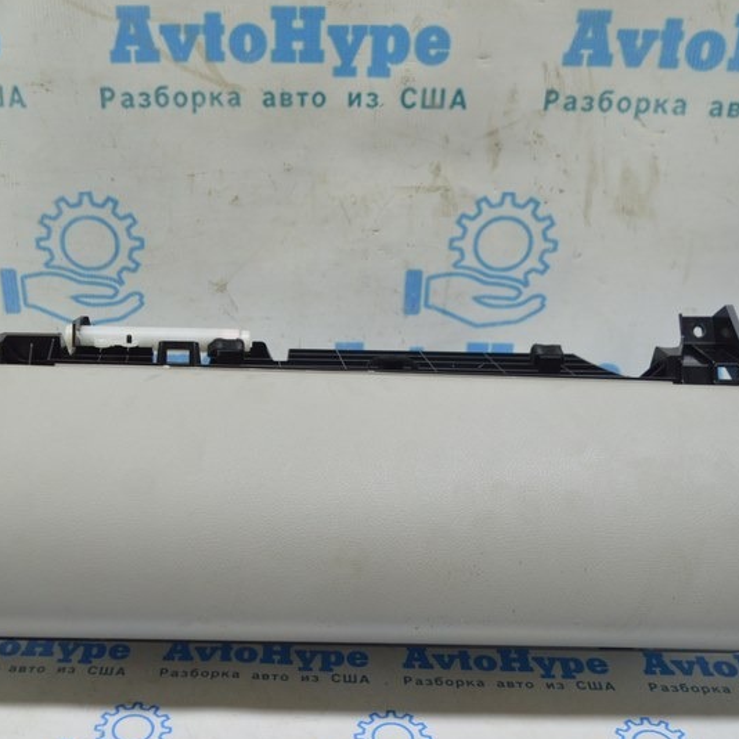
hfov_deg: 38.0
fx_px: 1063
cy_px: 432
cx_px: 262
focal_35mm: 44
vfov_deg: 38.2
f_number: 3.5
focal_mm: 18
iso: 400
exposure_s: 1/50
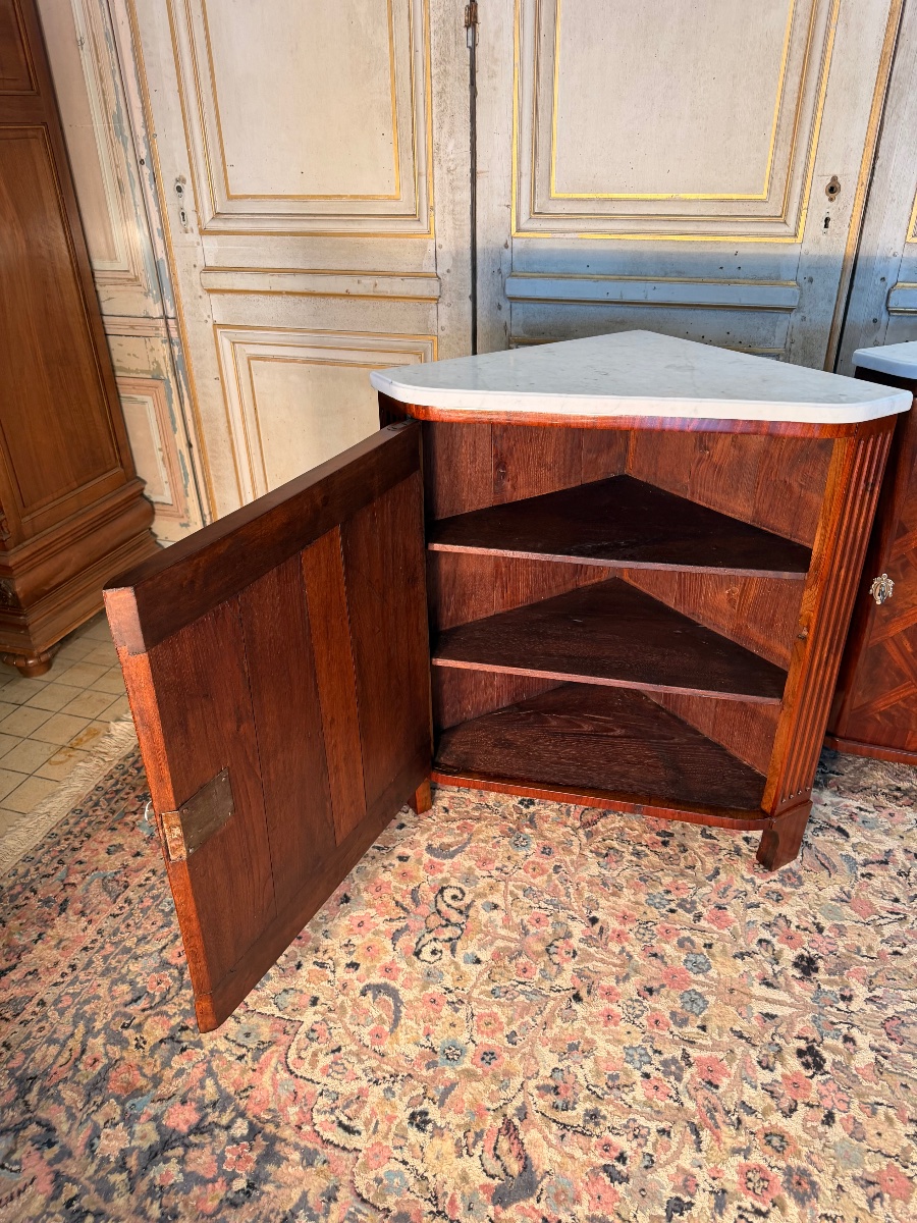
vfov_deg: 71.6
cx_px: 458
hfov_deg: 56.8
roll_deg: -0.2
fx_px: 848
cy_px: 612
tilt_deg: -31.0
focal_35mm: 24
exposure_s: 1/100
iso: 125
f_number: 1.78
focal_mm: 6.76
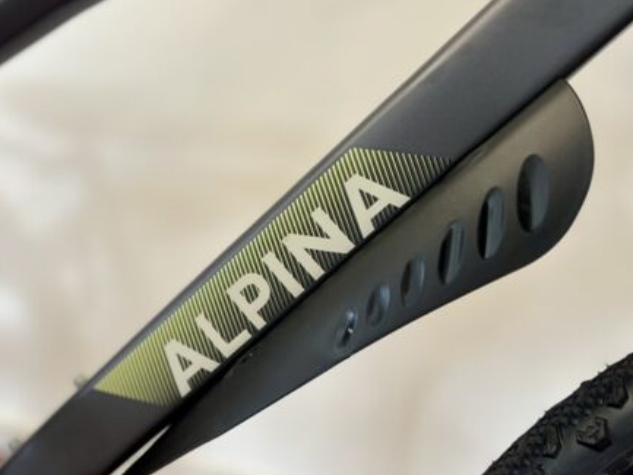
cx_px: 257
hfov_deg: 51.0
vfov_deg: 39.6
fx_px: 658
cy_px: 215
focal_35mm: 36
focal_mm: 5.1
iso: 64
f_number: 1.6
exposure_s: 1/50
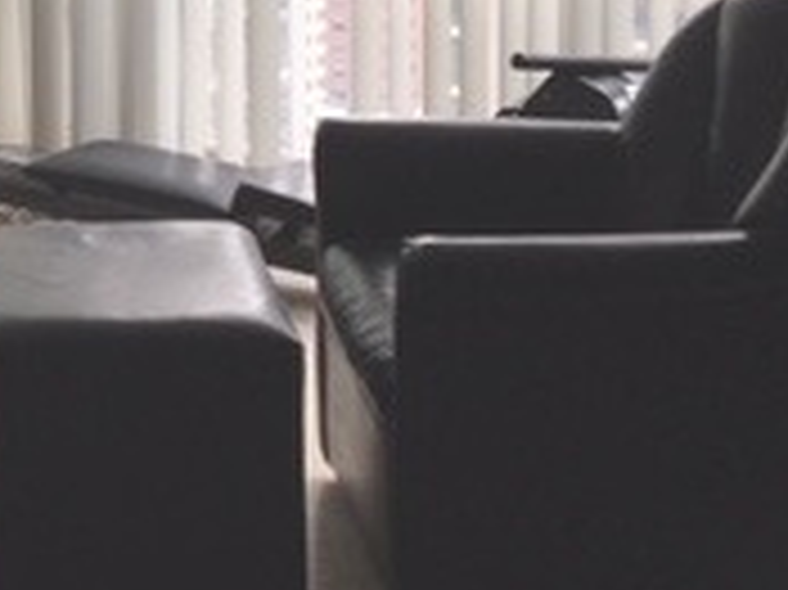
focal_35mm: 106
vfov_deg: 13.7
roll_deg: +2.0
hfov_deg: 17.3
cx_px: -284
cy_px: -59
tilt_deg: -6.7
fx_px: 2411
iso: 25
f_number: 2.2
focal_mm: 4.15
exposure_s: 1/120
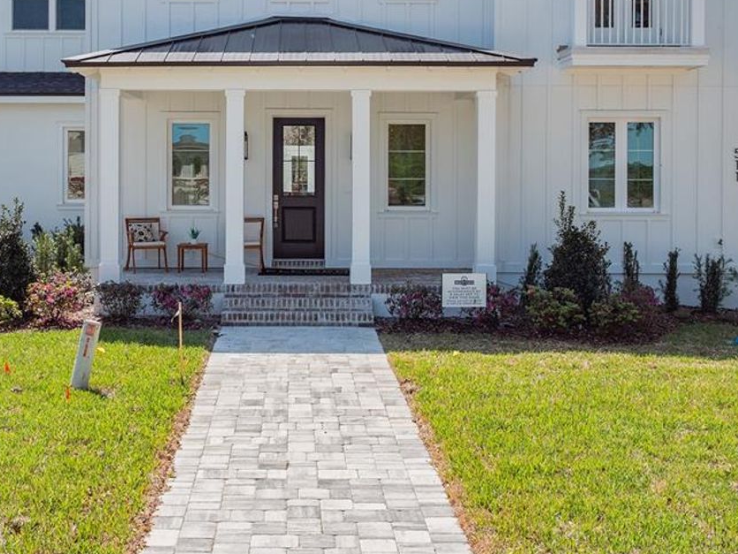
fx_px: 1087
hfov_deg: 37.3
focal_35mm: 51
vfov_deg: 28.3
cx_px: 294
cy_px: 167
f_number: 5
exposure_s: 1/1250
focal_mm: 16
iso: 200
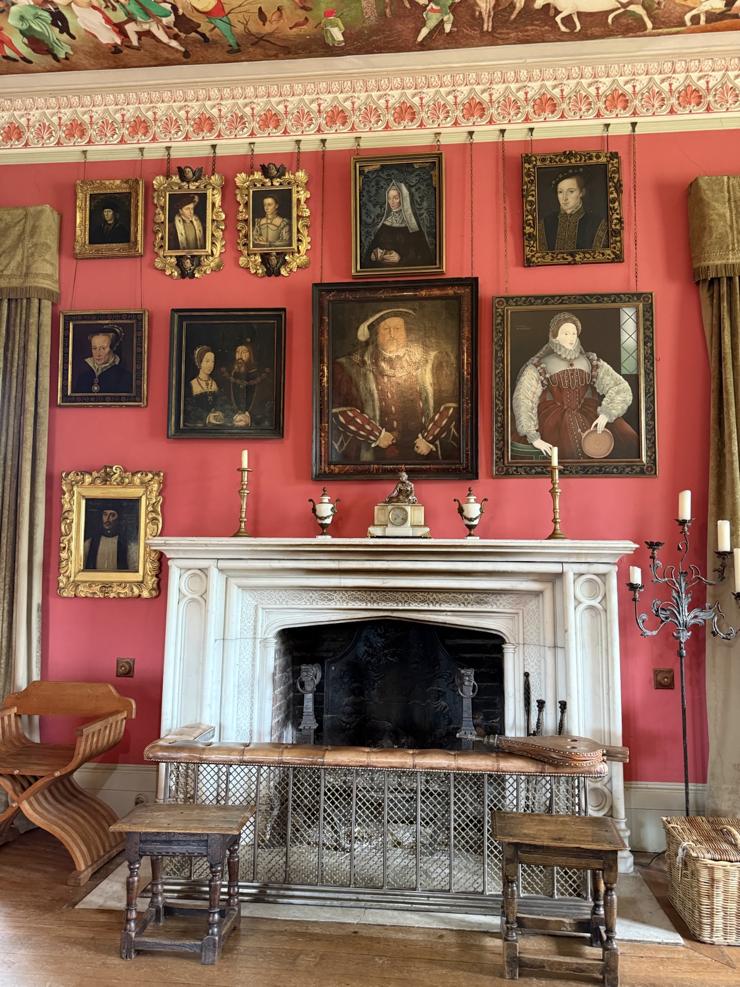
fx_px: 684
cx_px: 370
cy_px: 494
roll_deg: -0.6
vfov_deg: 71.6
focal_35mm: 24
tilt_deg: +7.0
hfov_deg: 56.8
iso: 500
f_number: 1.78
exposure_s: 1/50
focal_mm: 6.76
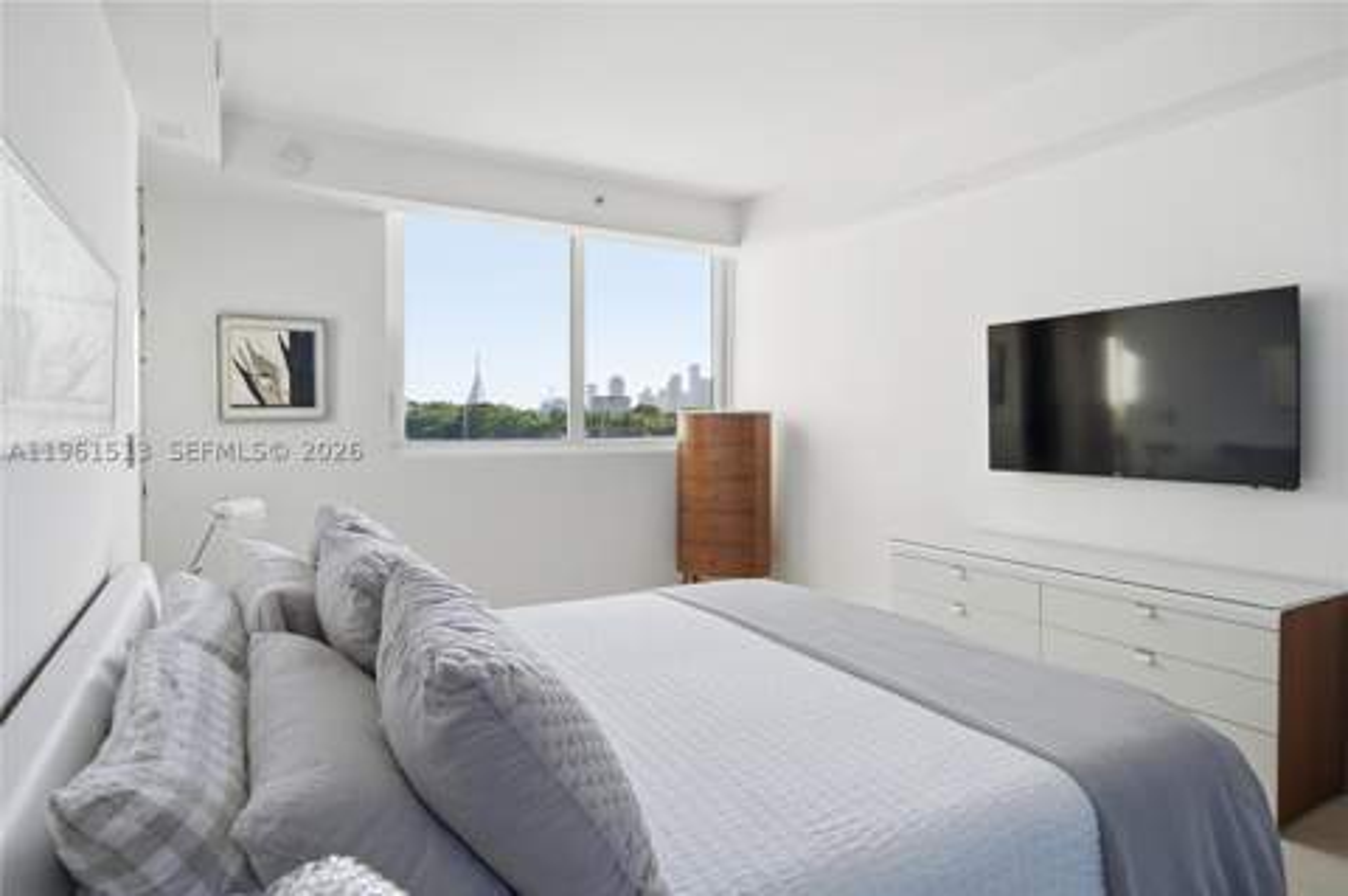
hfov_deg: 90.1
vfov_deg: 67.3
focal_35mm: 18
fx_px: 673
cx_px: 674
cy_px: 448
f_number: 7.1
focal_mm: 18
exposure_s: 1/640
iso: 100
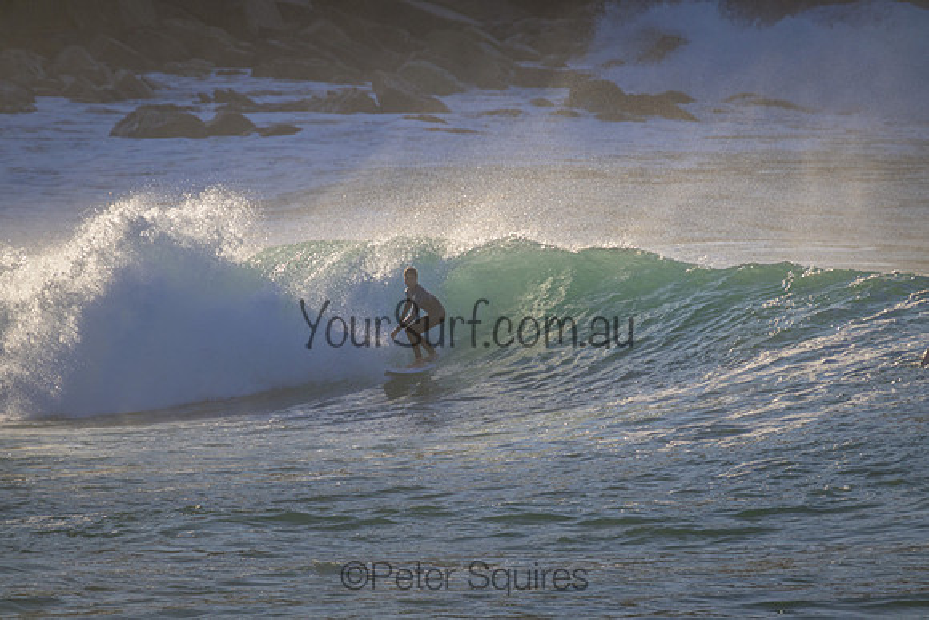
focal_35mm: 800
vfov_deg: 1.7
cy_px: 310
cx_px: 464
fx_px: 20648
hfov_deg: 2.6
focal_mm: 800
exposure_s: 1/1250
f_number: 11
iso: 720
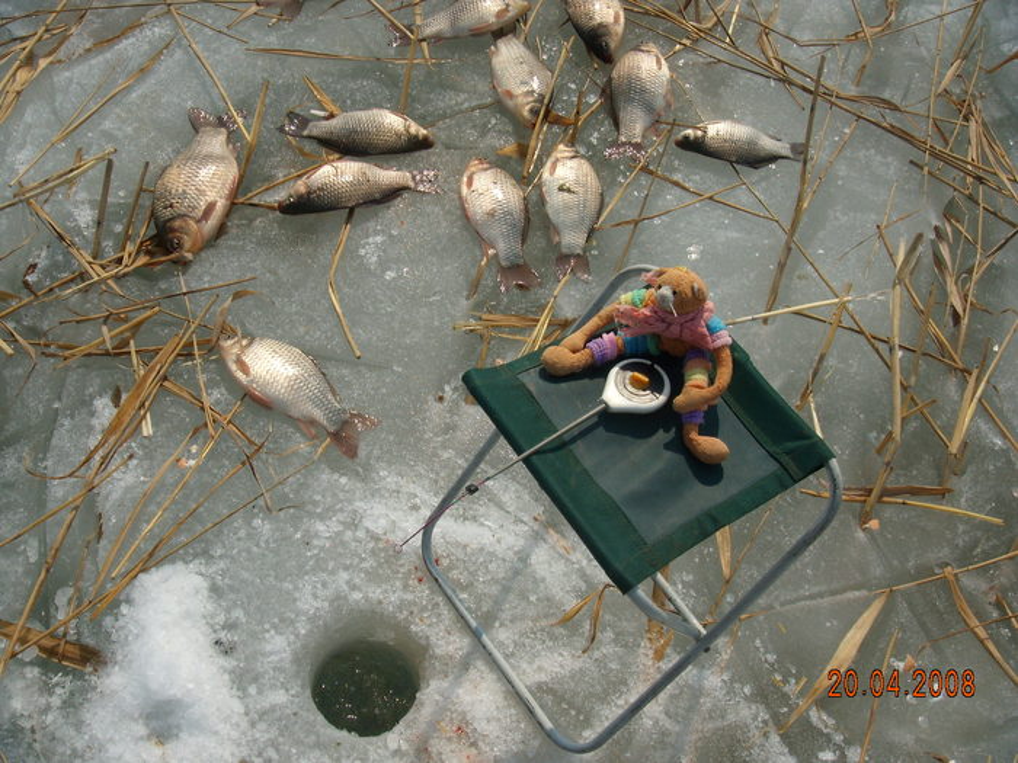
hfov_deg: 49.0
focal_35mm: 38
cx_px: 509
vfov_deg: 37.7
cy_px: 382
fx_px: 1118
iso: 64
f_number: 5.7
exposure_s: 1/1111
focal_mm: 6.4
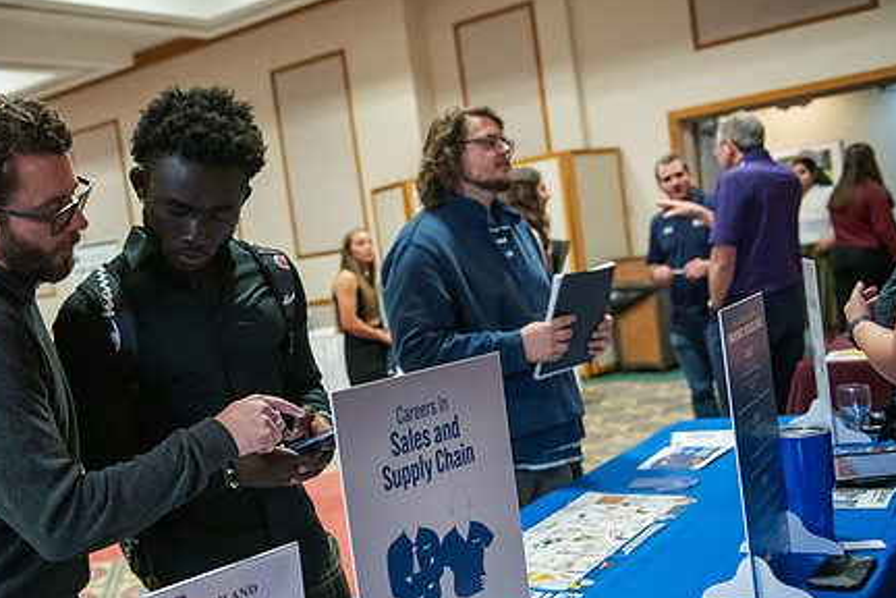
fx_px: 1070
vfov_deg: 31.1
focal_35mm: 43
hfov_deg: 44.9
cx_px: 309
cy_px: 342
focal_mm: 32
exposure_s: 1/200
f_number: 2.8
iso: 2500
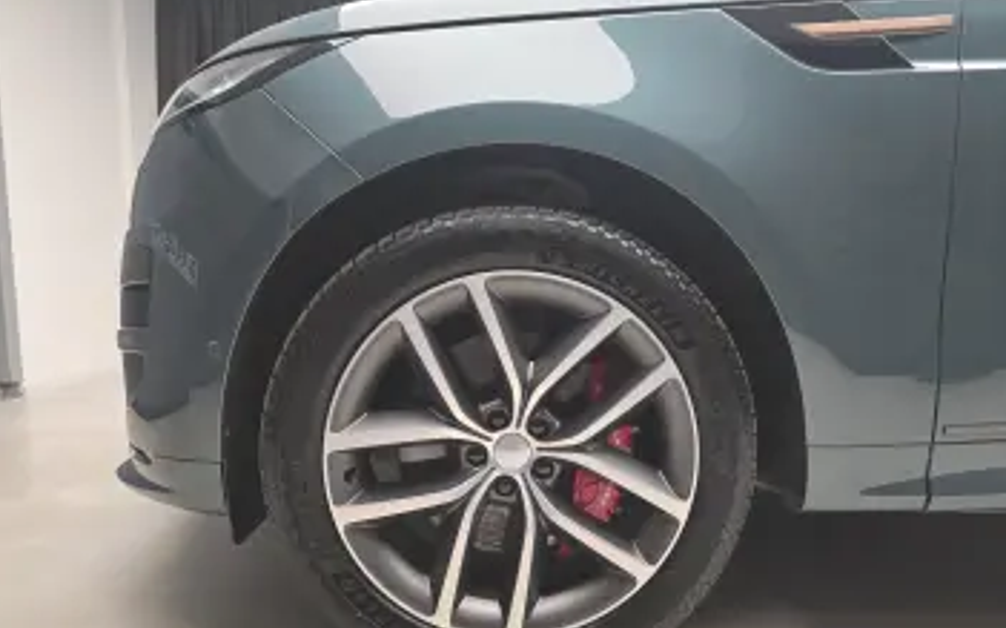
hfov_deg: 72.6
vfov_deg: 49.1
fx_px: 685
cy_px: 353
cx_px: 504
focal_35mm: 25
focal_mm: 6.3
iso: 160
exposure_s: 1/100
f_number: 1.7
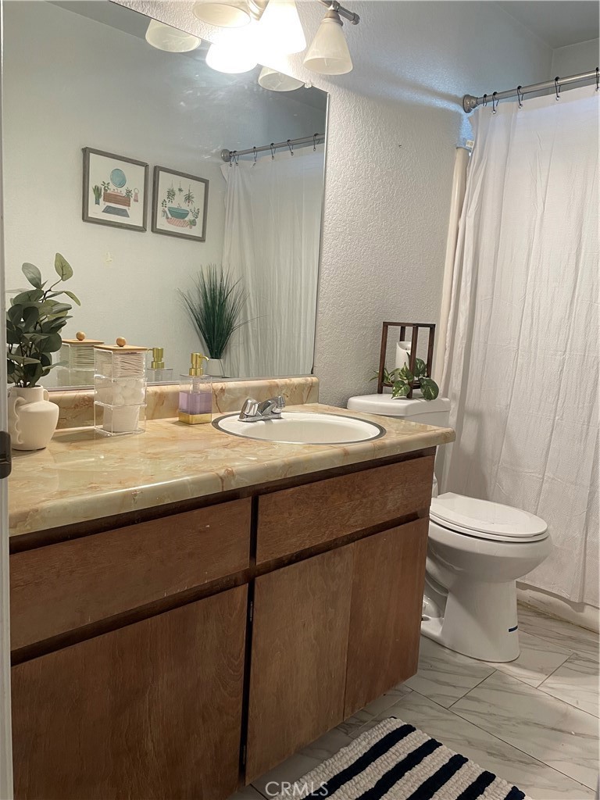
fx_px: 601
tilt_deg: -7.5
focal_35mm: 26
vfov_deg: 67.3
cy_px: 400
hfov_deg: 53.1
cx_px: 300
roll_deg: -3.0
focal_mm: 4.2
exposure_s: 1/60
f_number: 1.6
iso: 100
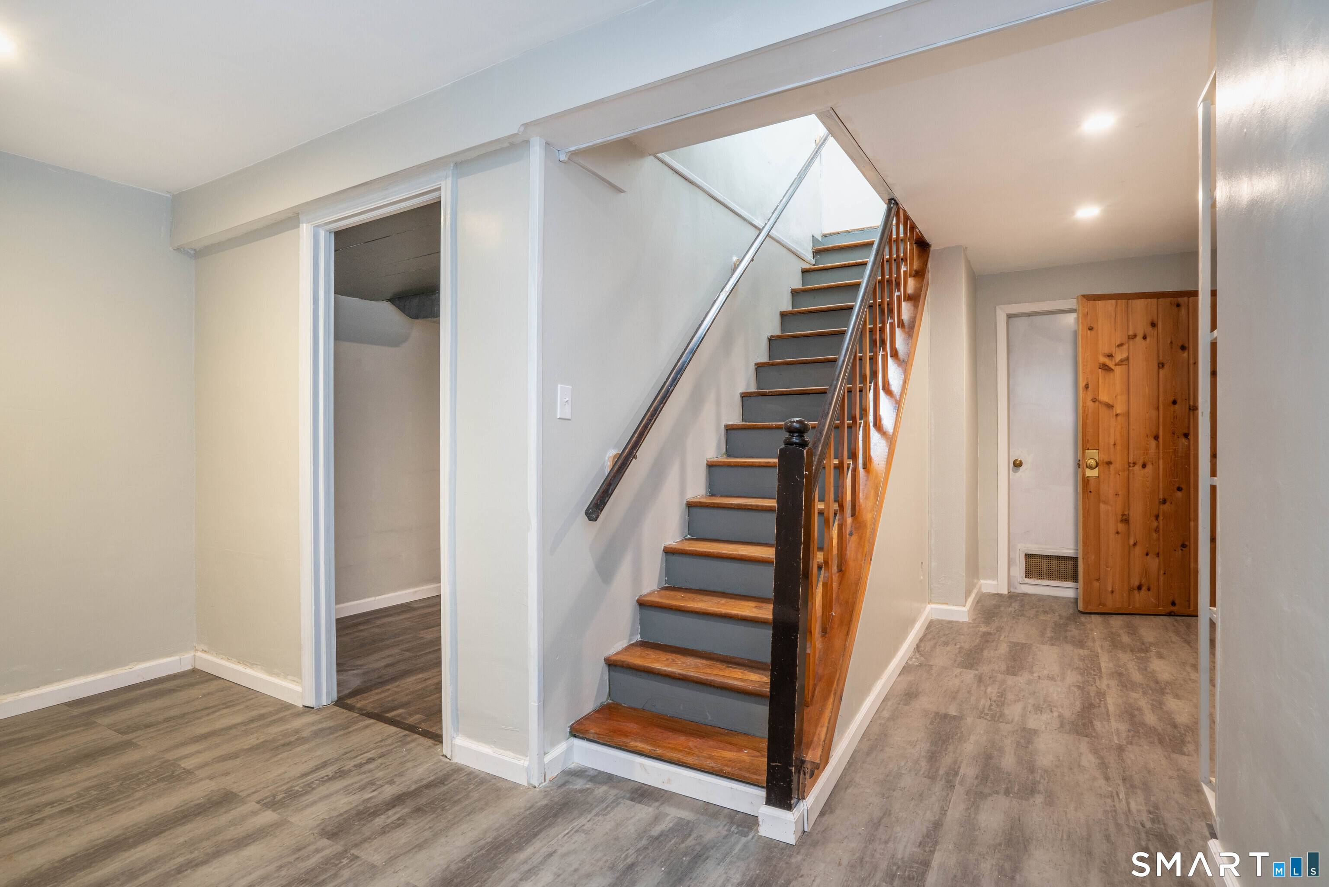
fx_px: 665
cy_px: 444
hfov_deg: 90.0
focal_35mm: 18
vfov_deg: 67.4
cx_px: 664
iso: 400
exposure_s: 1/2
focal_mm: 18
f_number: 11
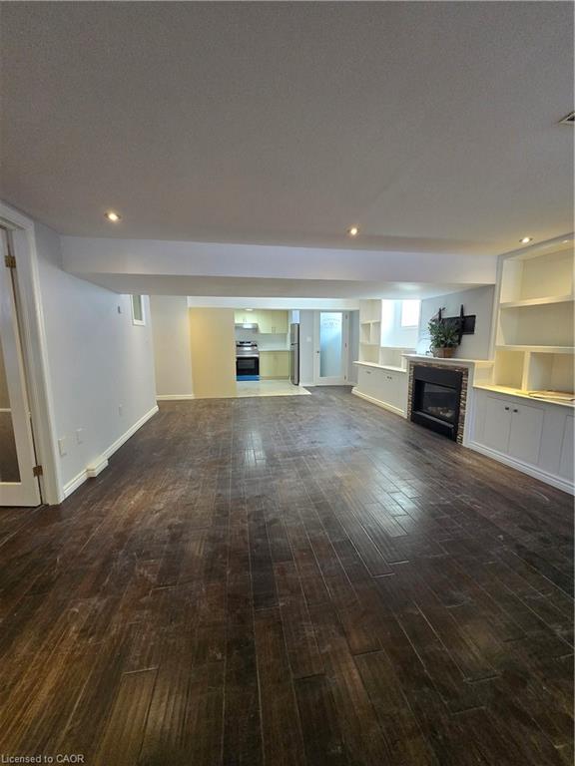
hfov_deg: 89.9
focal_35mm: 13
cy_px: 383
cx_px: 288
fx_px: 288
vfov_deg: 106.2
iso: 250
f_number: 2.2
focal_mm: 1.7
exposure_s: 1/60
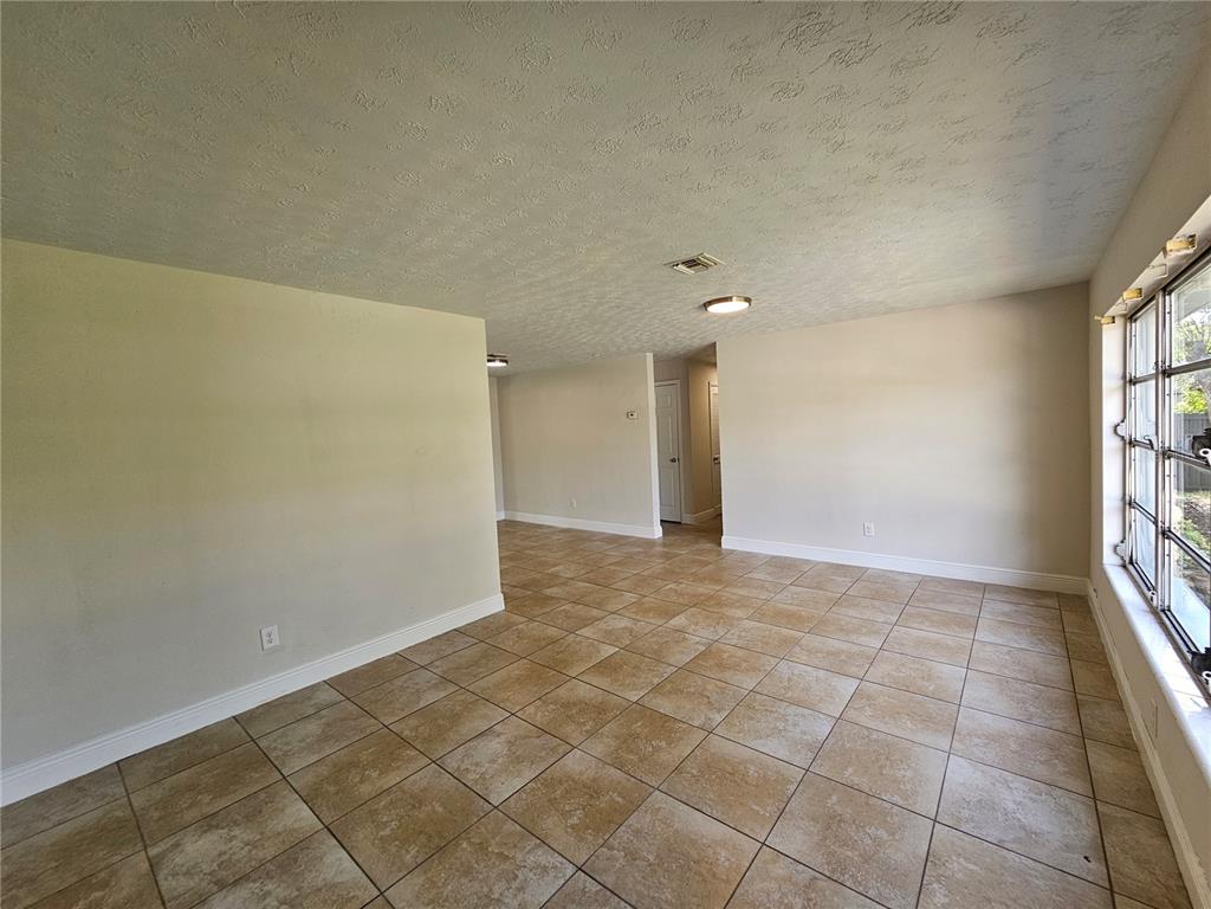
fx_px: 455
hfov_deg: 106.2
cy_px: 454
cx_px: 606
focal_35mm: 13
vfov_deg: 89.9
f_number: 2.2
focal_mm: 2.2
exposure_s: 1/60
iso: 50
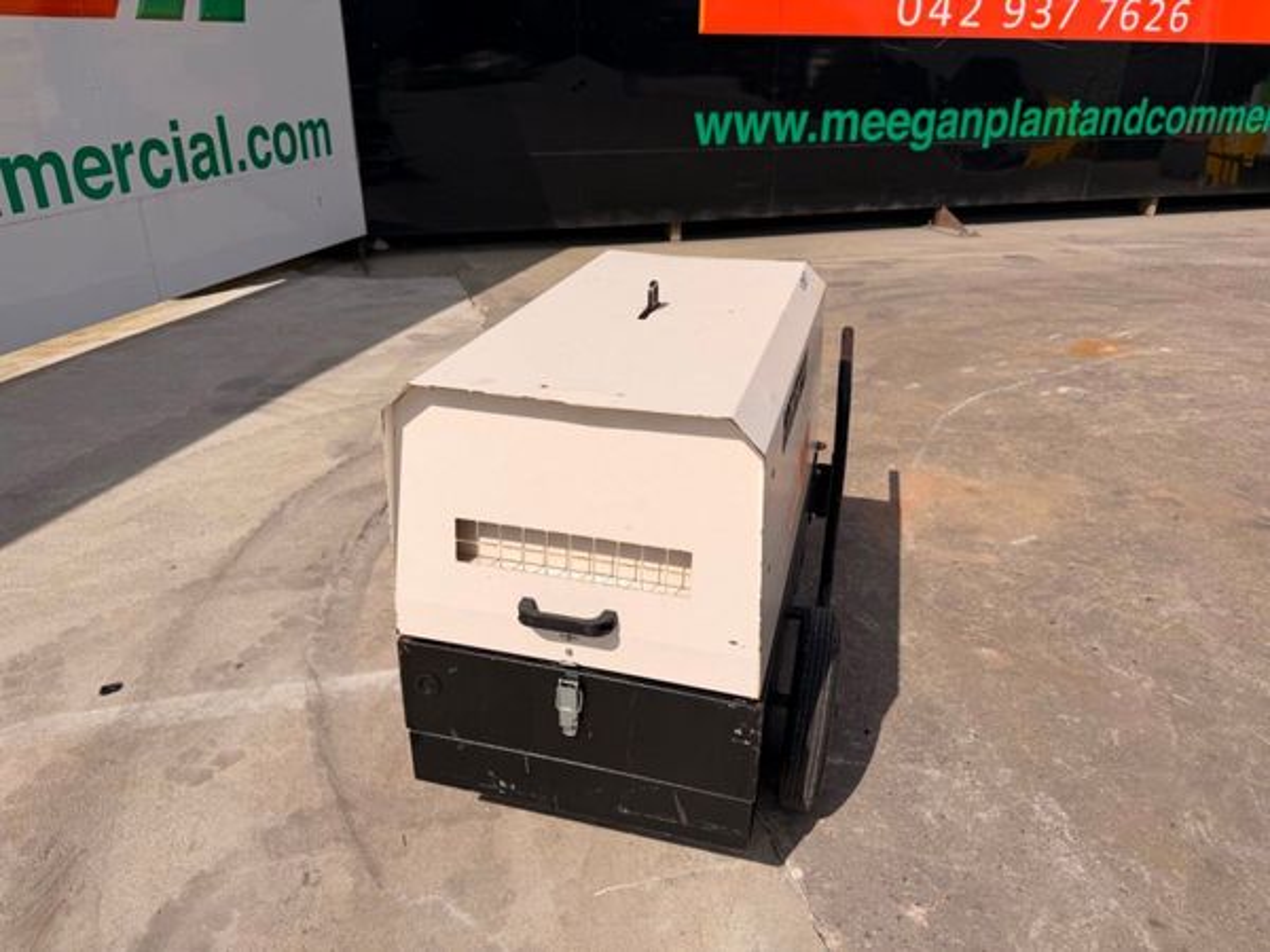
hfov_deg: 71.6
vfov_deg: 56.8
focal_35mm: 24
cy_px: 476
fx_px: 881
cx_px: 635
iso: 80
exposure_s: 1/14286
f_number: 1.78
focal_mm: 6.76
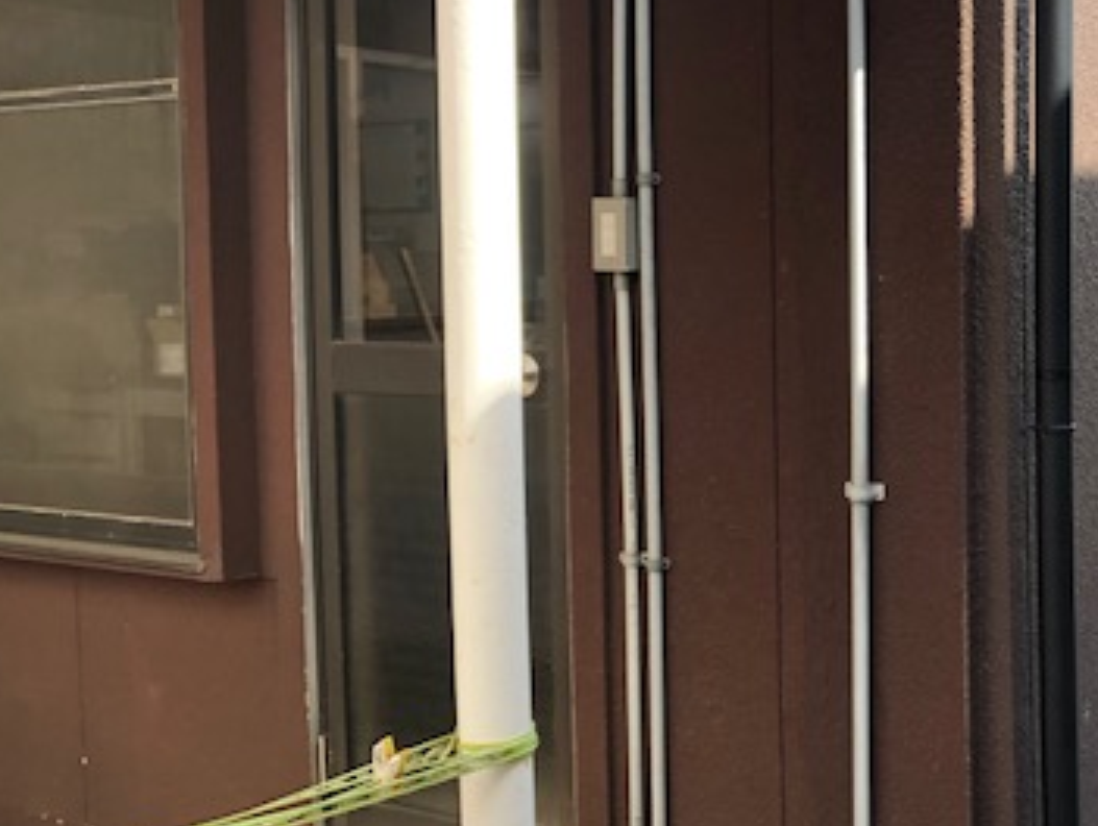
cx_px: 929
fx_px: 1619
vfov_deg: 28.6
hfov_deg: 35.8
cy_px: 347
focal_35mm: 51
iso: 20
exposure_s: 1/129
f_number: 1.8
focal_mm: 3.99
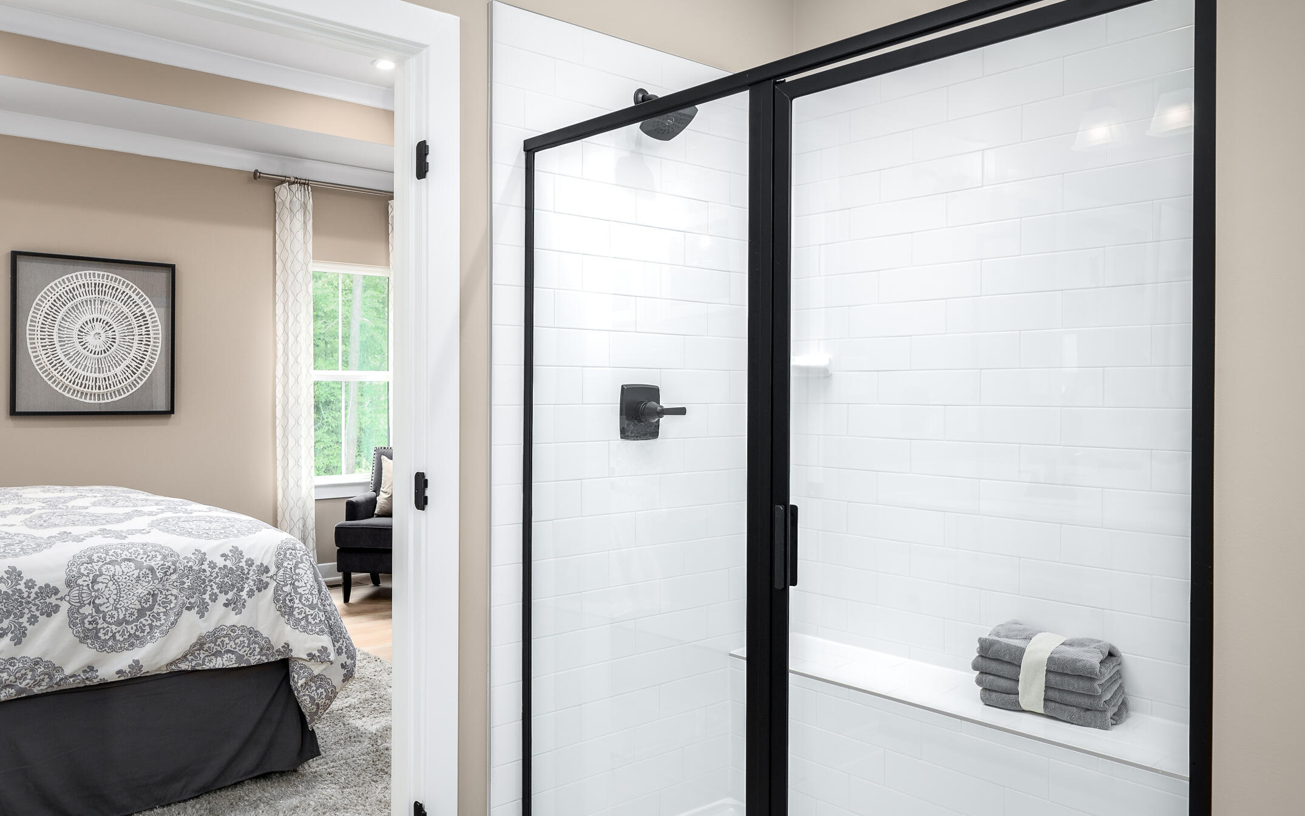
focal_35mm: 27
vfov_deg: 46.0
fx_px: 960
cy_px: 449
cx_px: 478
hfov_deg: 67.2
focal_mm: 19
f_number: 7.1
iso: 400
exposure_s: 1/200
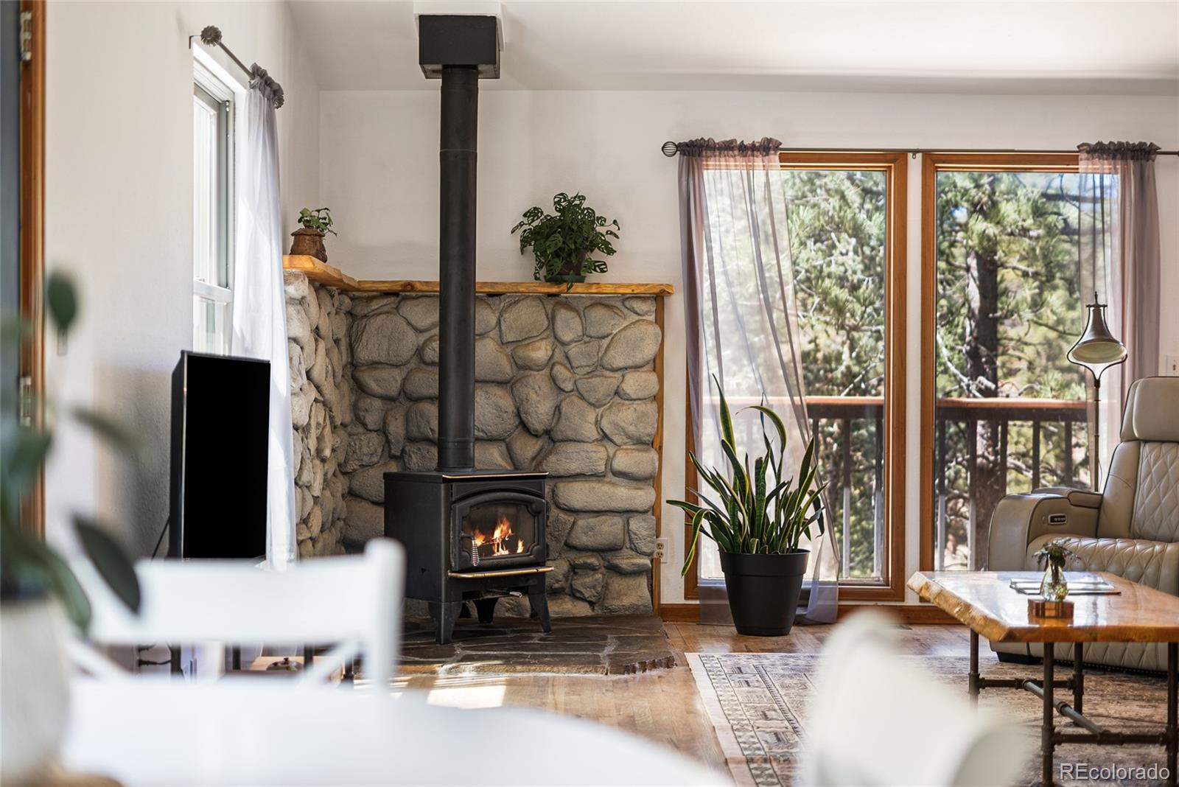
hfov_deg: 39.6
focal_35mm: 50
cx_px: 590
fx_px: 1638
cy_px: 394
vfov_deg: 27.0
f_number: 1.8
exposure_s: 1/40
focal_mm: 50
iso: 200
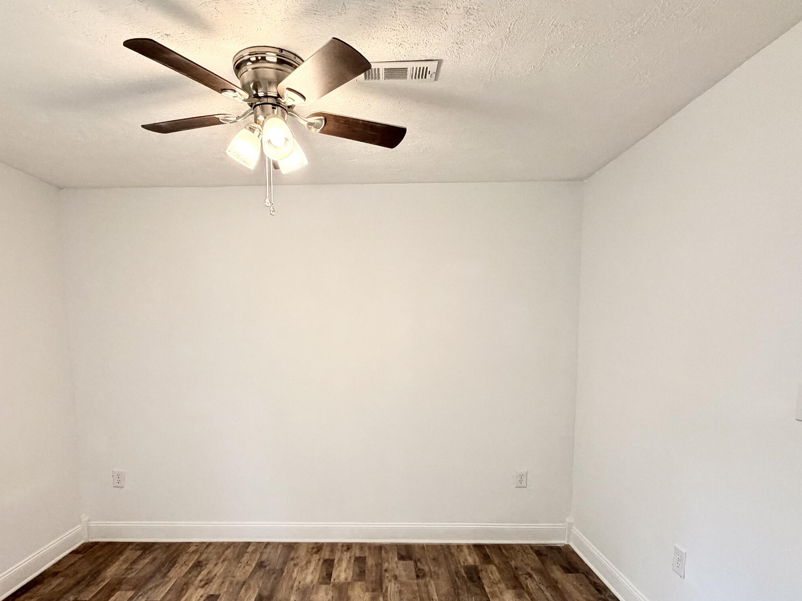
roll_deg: +0.4
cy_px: 388
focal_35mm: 21
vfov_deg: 62.3
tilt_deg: -6.8
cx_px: 366
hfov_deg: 78.8
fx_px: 487
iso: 320
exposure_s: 1/120
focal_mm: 2.22
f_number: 2.2
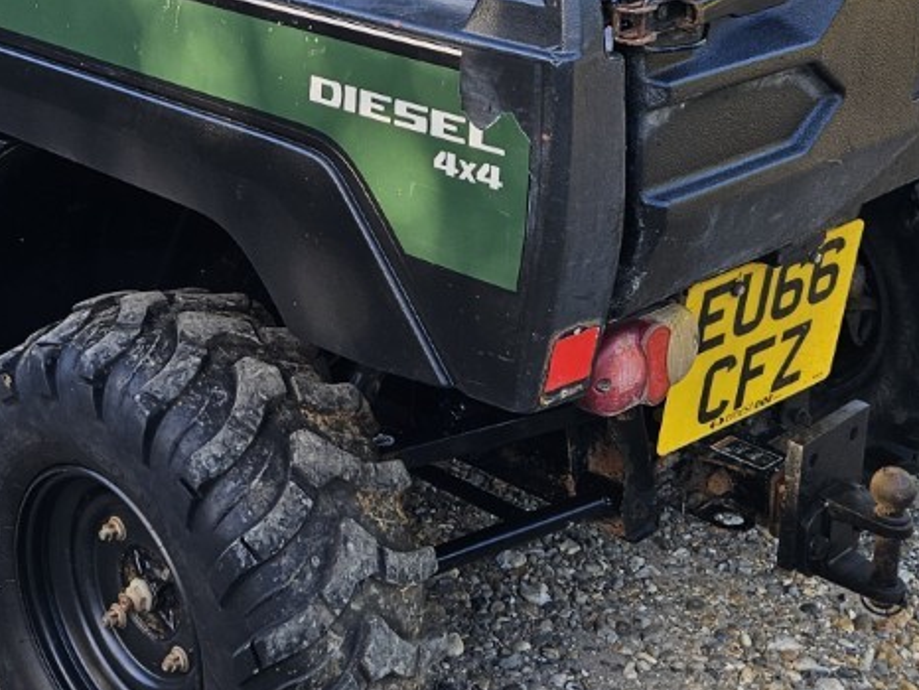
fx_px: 1886
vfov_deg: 20.1
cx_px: 276
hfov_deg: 27.2
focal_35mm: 71
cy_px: -12
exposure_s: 1/180
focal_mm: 5.4
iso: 32
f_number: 1.8
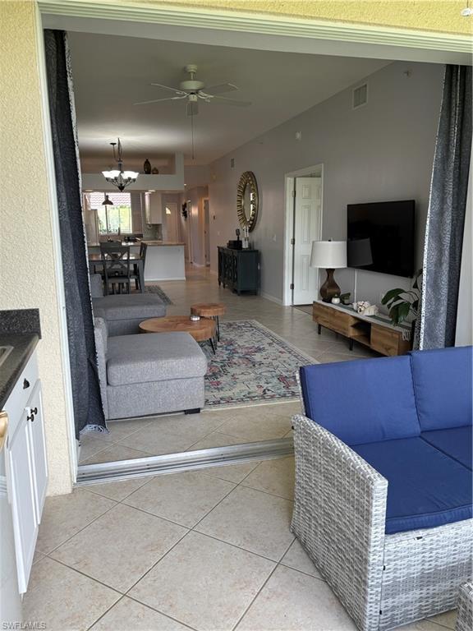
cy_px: 316
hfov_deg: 53.1
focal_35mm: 26
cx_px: 236
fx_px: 474
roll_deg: +0.3
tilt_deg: -11.6
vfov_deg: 67.3
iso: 80
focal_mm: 5.96
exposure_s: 1/120
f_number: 1.6
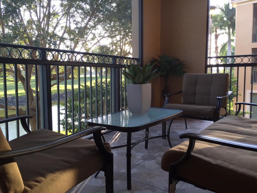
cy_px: 96
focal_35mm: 29
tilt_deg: -5.8
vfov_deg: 48.2
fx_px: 215
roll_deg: +0.1
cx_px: 128
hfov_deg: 61.7
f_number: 2.2
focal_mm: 4.15
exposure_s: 1/120
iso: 40
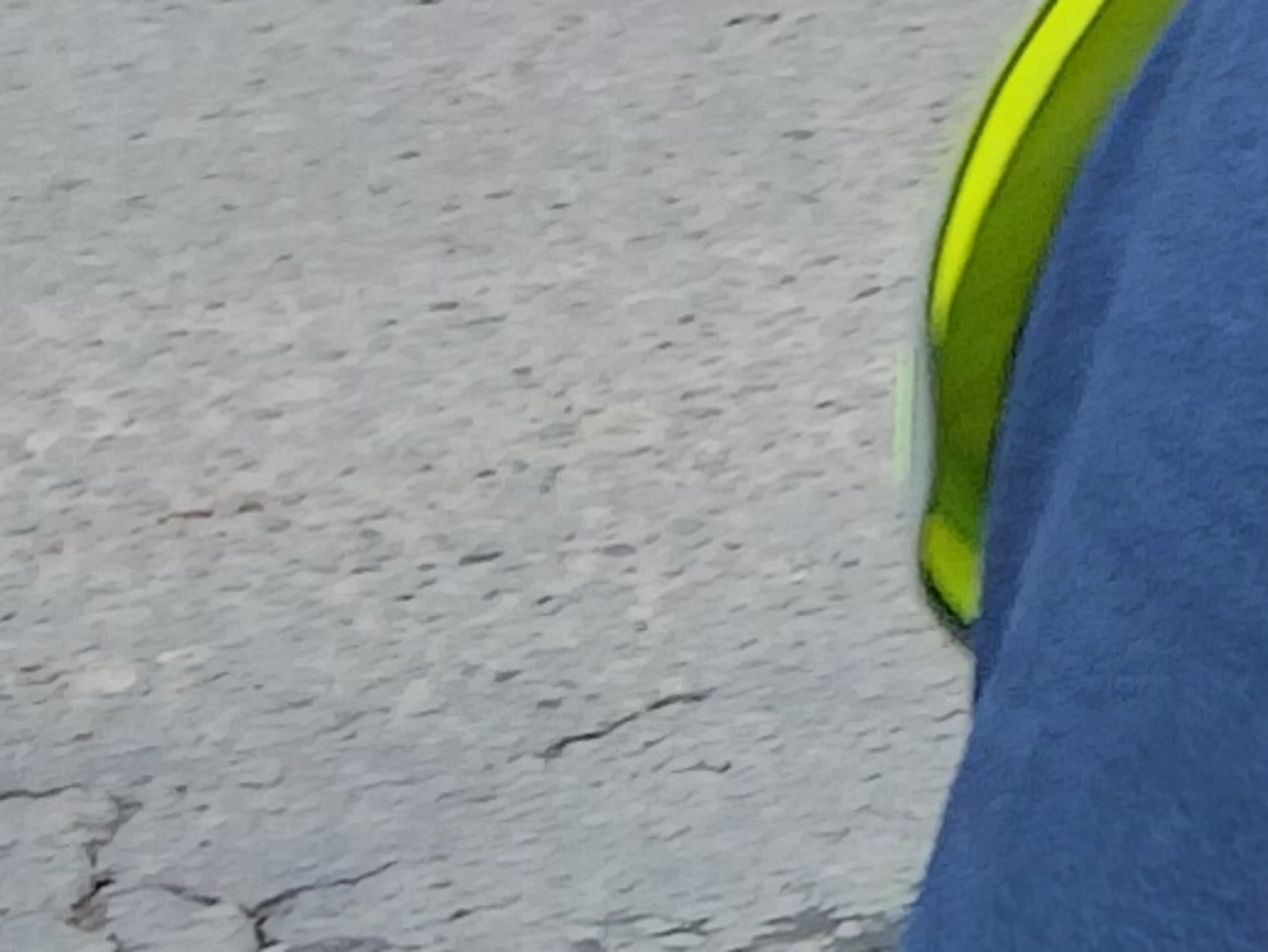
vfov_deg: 7.0
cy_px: -900
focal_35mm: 205
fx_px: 7511
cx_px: 4456
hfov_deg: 7.7
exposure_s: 1/144
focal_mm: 3.98
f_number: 1.8
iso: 20
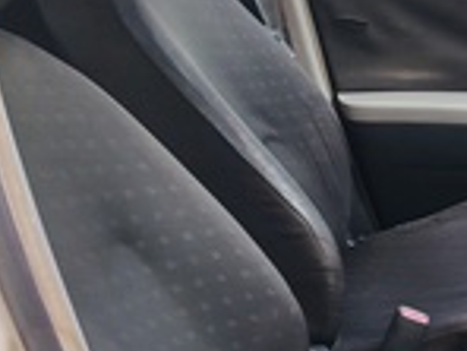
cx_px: 645
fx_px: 998
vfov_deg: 19.6
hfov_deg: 22.8
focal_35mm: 74
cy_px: 302
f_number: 1.75
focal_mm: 5.25
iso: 100
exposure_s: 1/107
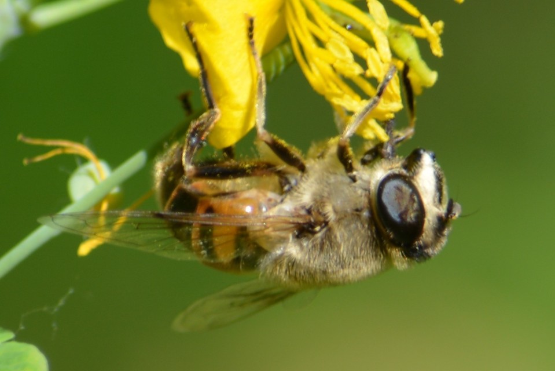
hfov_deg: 4.6
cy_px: 186
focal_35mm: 450
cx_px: 278
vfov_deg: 3.1
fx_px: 6939
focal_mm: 300
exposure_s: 1/160
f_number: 8
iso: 100
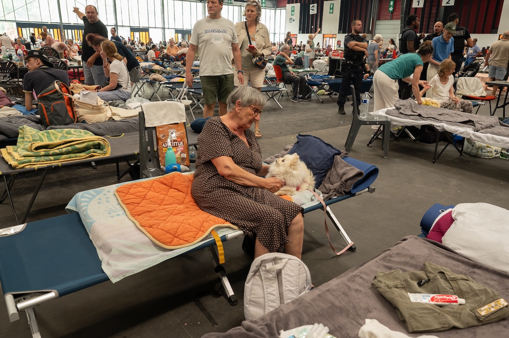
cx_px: 254
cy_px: 169
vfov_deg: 47.1
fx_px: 388
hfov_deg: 66.5
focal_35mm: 28
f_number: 5.6
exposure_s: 1/30
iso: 1800
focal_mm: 27.5
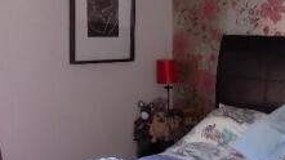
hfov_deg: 31.2
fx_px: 498
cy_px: 146
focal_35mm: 66
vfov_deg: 17.9
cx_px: 220
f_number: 3.1
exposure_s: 1/30
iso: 180
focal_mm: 4
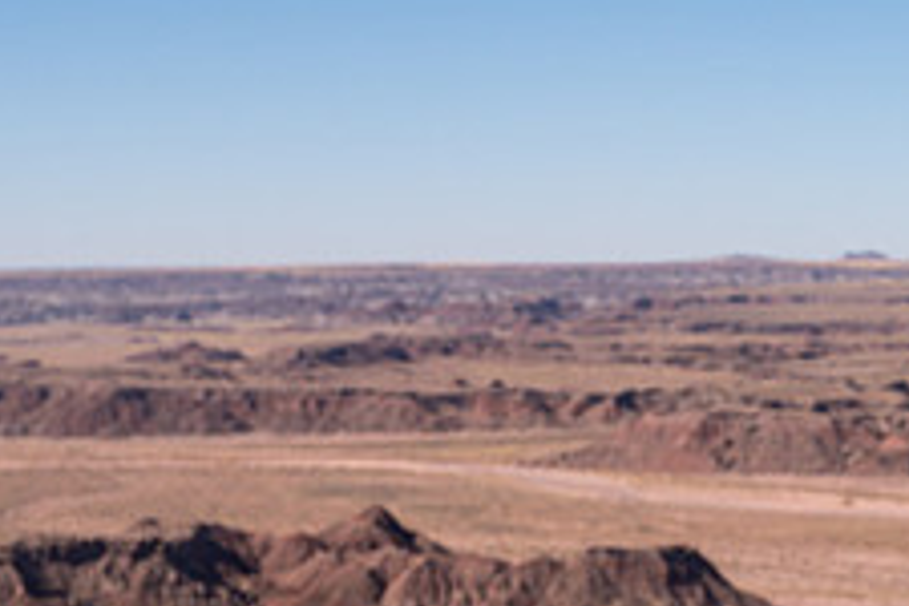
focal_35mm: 116
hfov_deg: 17.5
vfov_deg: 11.6
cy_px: 739
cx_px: 715
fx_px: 2929
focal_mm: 45
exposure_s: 1/1600
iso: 200
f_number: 8
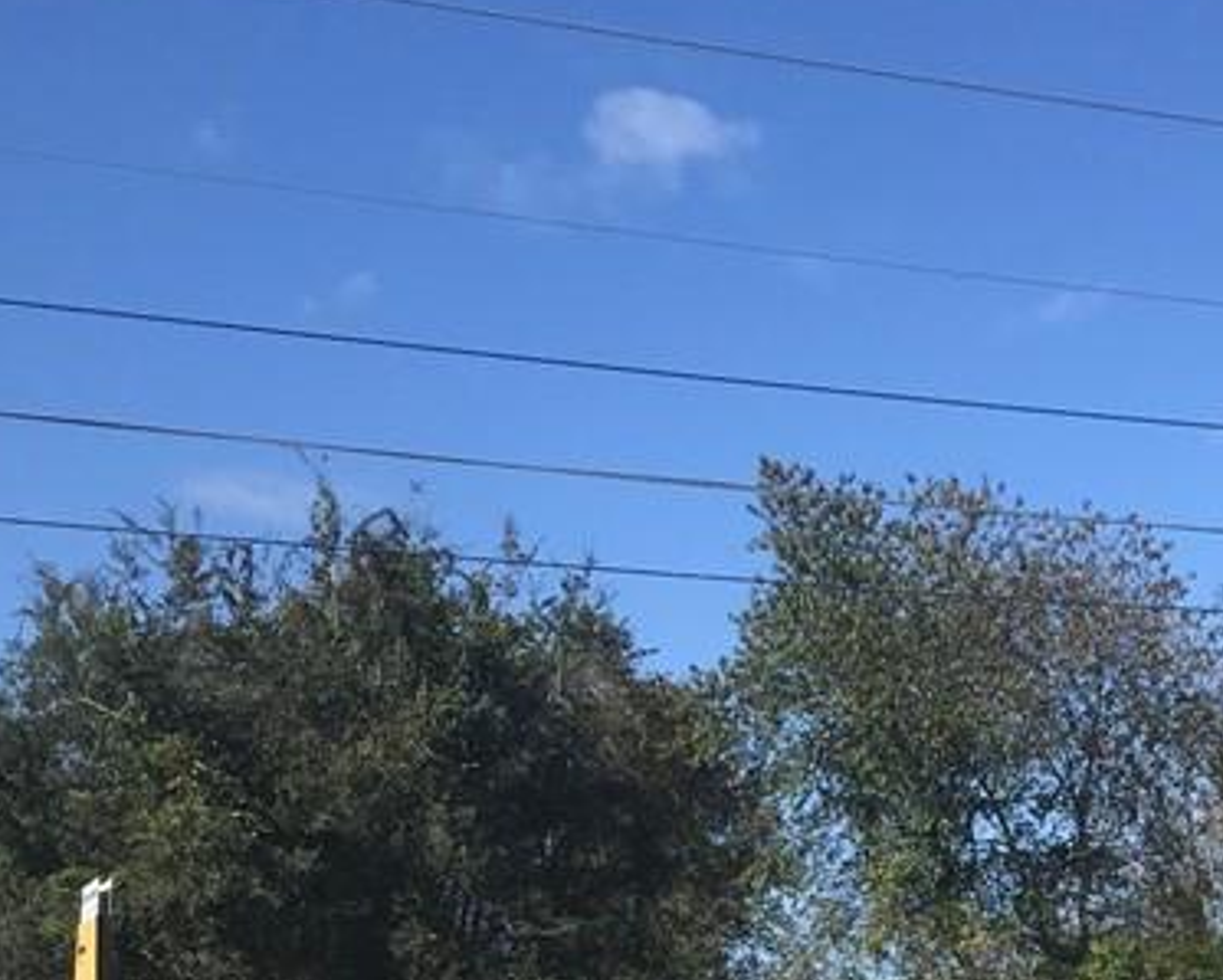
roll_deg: +0.6
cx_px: 830
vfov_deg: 19.5
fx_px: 2717
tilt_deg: +0.3
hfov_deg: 25.2
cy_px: 1108
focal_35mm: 75
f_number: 1.8
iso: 20
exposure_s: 1/2994
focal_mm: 3.99
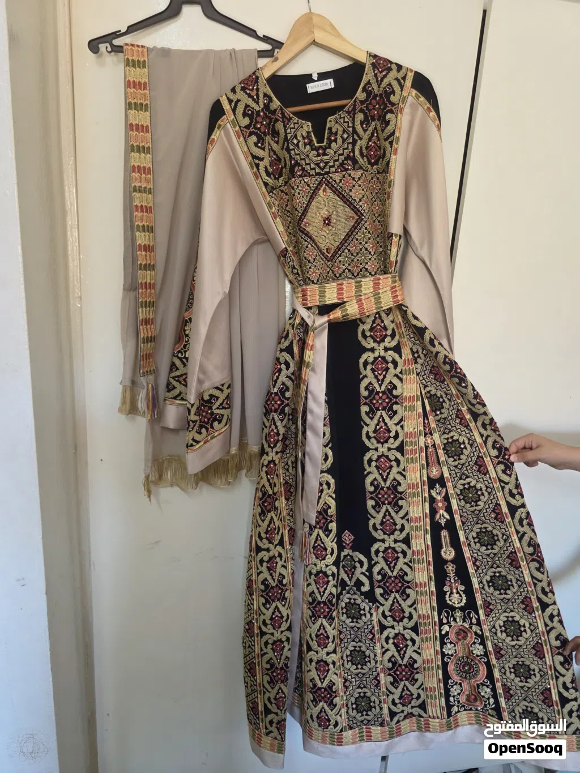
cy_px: 386
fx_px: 514
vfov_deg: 73.9
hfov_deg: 58.9
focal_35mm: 23
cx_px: 290
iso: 400
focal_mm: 6.3
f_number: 1.7
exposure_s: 1/100
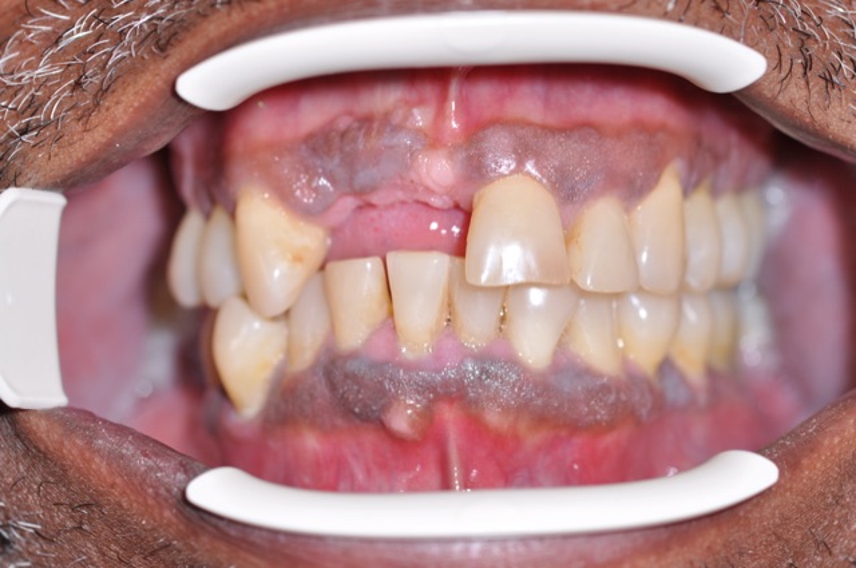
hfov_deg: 13.1
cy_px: 284
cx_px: 428
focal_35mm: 158
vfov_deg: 8.7
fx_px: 3740
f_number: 9
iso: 200
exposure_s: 1/125
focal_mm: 105
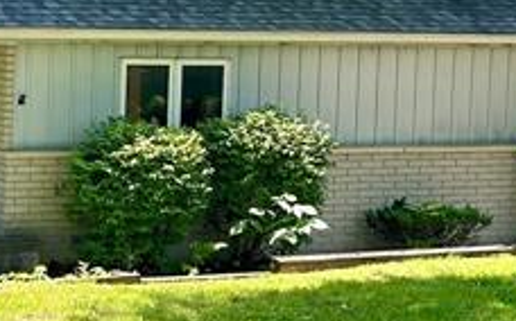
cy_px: 90
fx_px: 1742
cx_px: 41
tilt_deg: -3.8
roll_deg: -1.3
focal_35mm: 124
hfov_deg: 16.6
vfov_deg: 10.5
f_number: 1.5
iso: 50
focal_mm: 5.7
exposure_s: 1/495
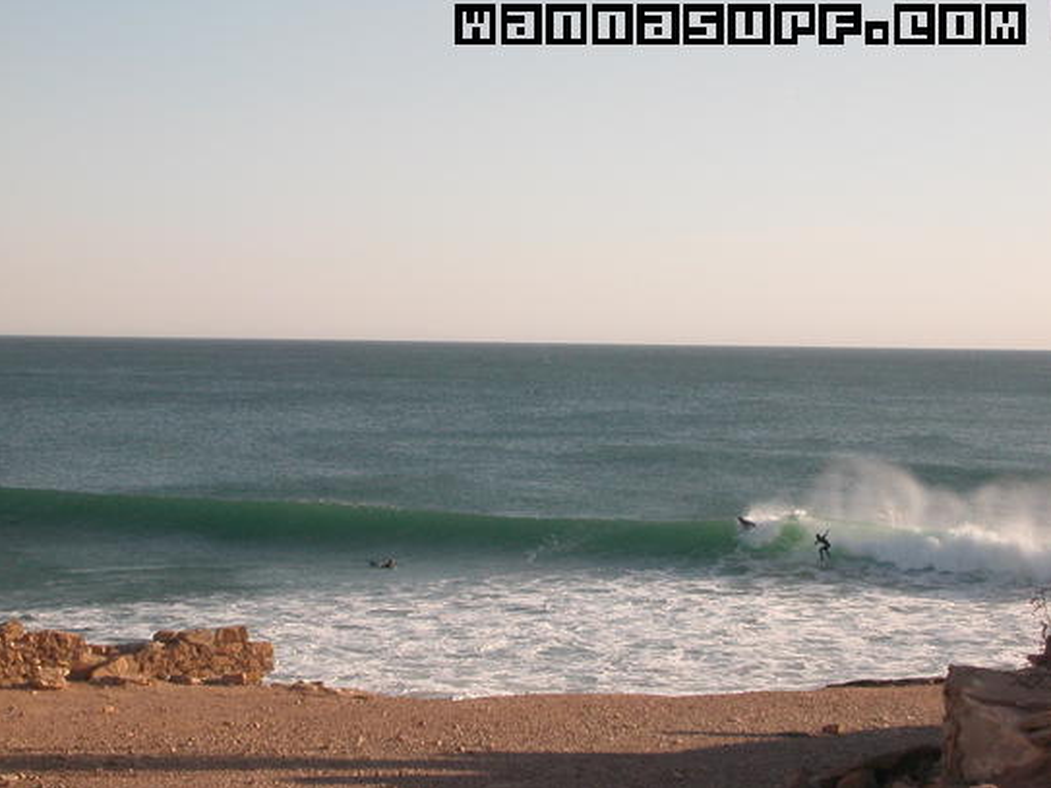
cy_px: 393
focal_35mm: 83
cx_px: 526
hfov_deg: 23.6
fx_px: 2519
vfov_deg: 17.8
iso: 100
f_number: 4.1
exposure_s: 1/692
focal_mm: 12.5
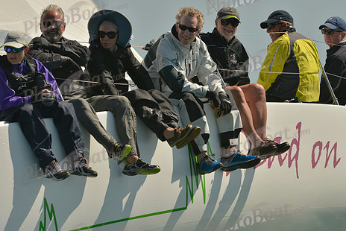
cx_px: 167
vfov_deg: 4.2
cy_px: 114
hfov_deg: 6.3
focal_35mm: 325
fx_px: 3125
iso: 280
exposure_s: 1/1600
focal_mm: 260
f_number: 9
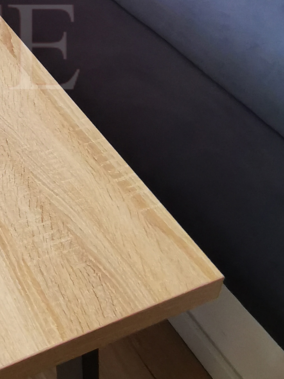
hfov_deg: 21.6
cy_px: -78
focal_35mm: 61
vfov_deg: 27.7
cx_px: -92
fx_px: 667
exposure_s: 1/33.3
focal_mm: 2.35
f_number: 2.2
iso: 125
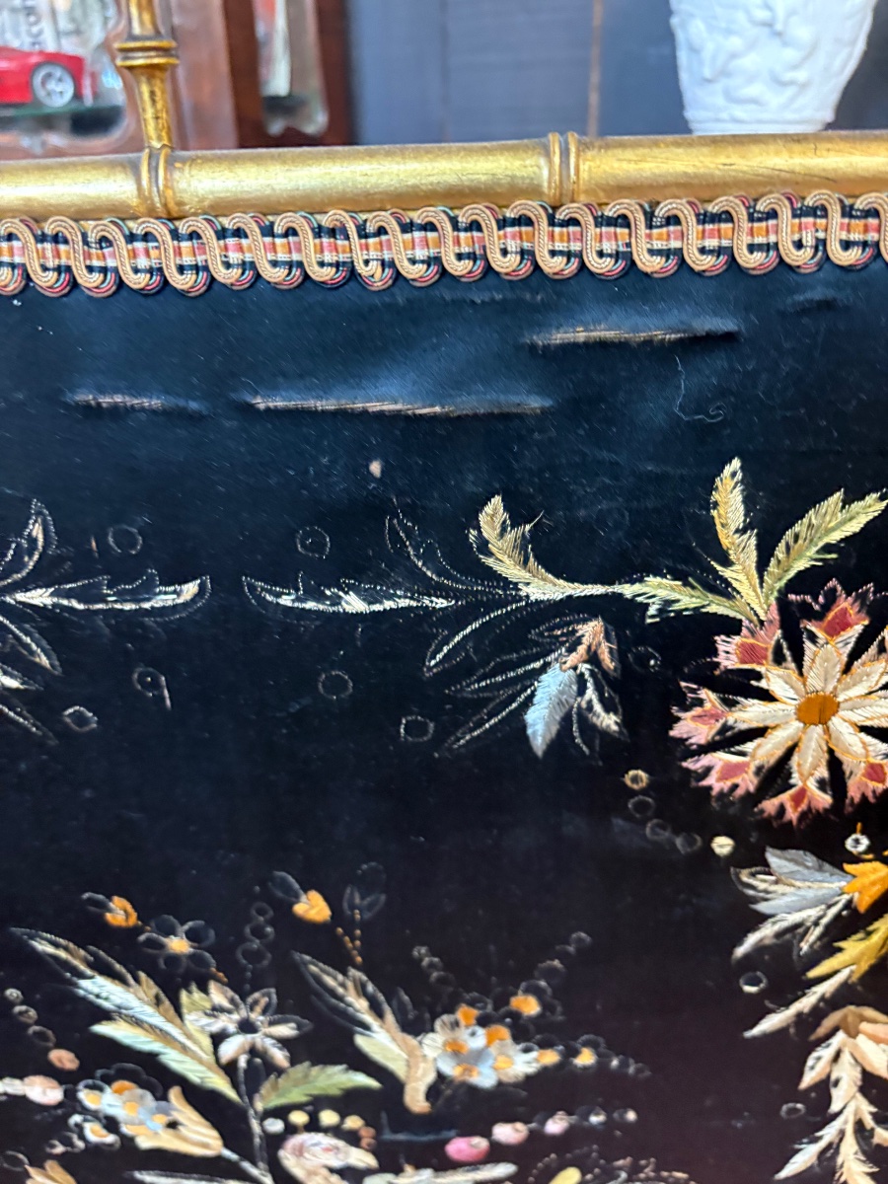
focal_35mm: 26
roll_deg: +2.3
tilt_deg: -27.4
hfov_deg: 53.1
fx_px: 889
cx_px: 444
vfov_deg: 67.3
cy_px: 592
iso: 500
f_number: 1.6
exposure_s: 1/25
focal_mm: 5.96
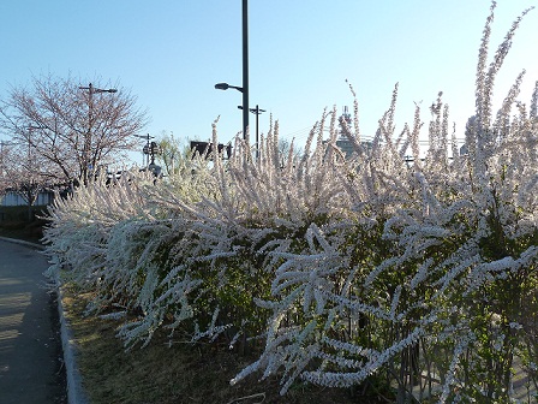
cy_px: 202
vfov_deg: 44.2
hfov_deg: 56.8
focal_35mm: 32
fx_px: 497
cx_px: 269
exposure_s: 1/400
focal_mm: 5.3
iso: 125
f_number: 4
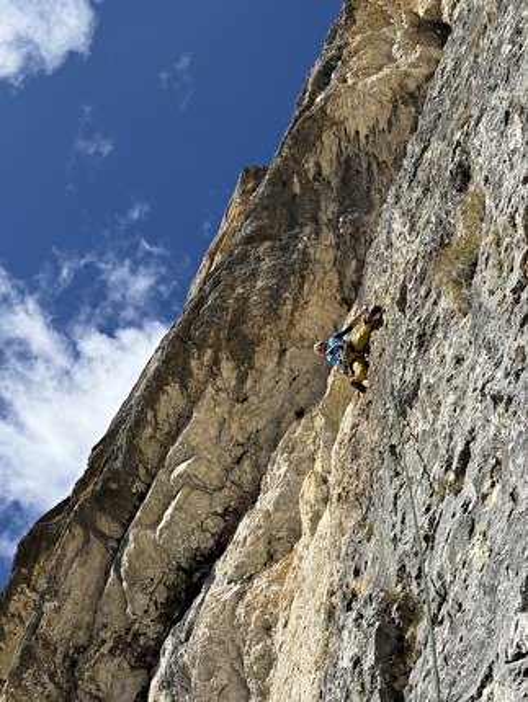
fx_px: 975
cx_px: 264
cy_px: 351
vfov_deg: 39.6
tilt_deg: +70.5
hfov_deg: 30.3
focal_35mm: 48
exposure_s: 1/4098
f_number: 1.78
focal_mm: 6.76
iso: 64
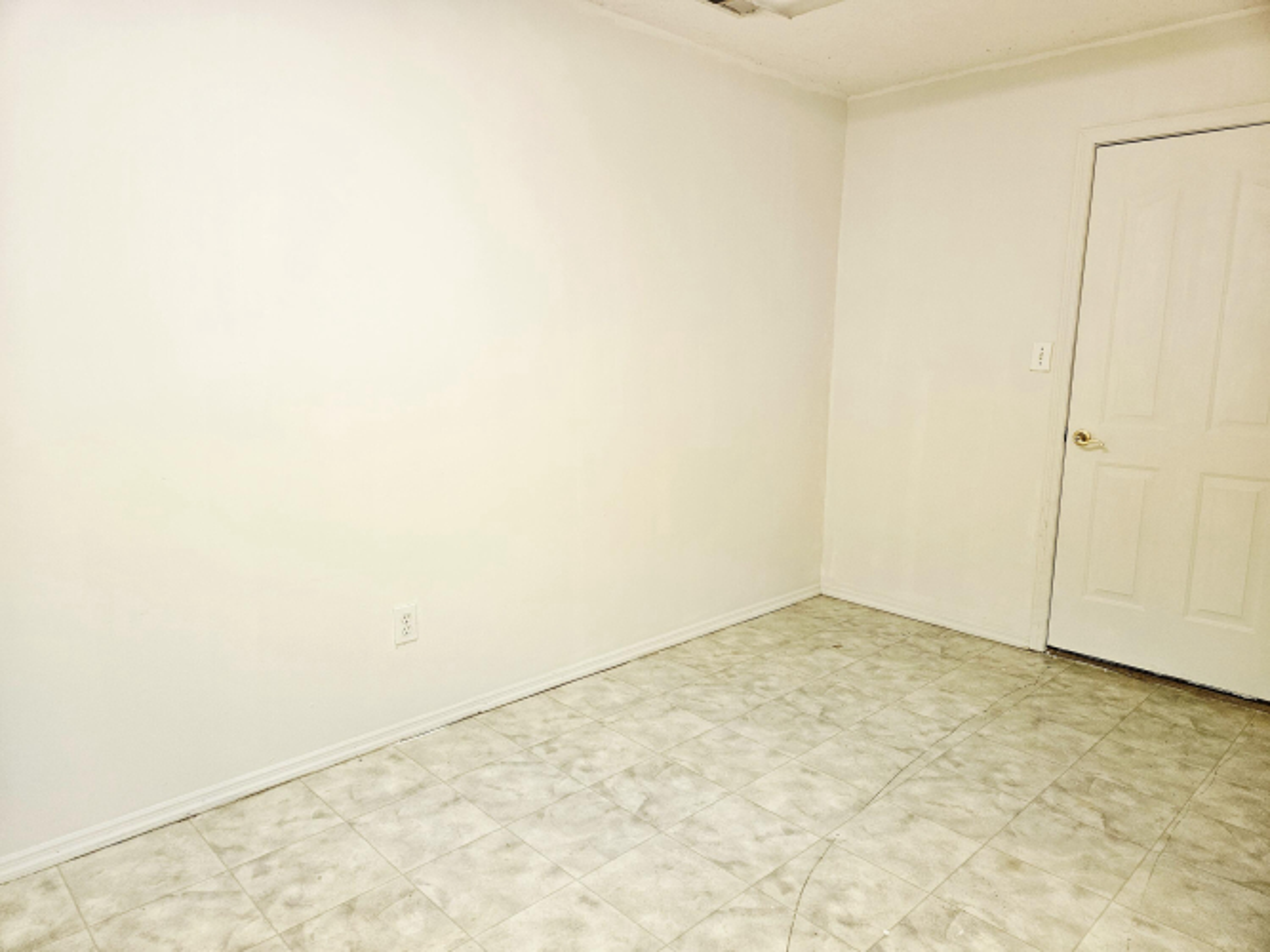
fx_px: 844
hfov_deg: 73.9
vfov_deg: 58.9
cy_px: 476
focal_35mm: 23
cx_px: 635
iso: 250
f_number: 1.8
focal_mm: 5.4
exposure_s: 1/120
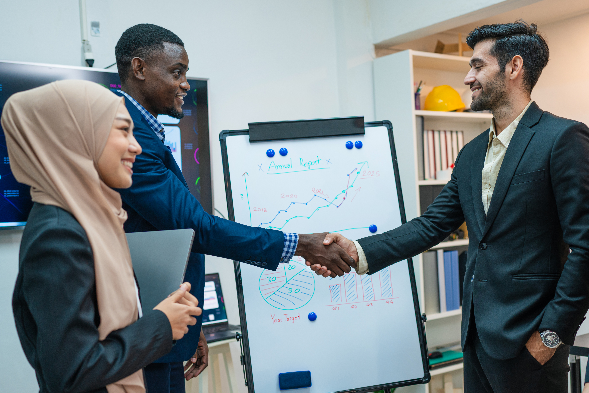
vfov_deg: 29.8
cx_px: 377
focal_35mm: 45
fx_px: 736
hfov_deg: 43.2
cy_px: 238
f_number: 2.2
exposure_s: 1/100
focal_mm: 35
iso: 250
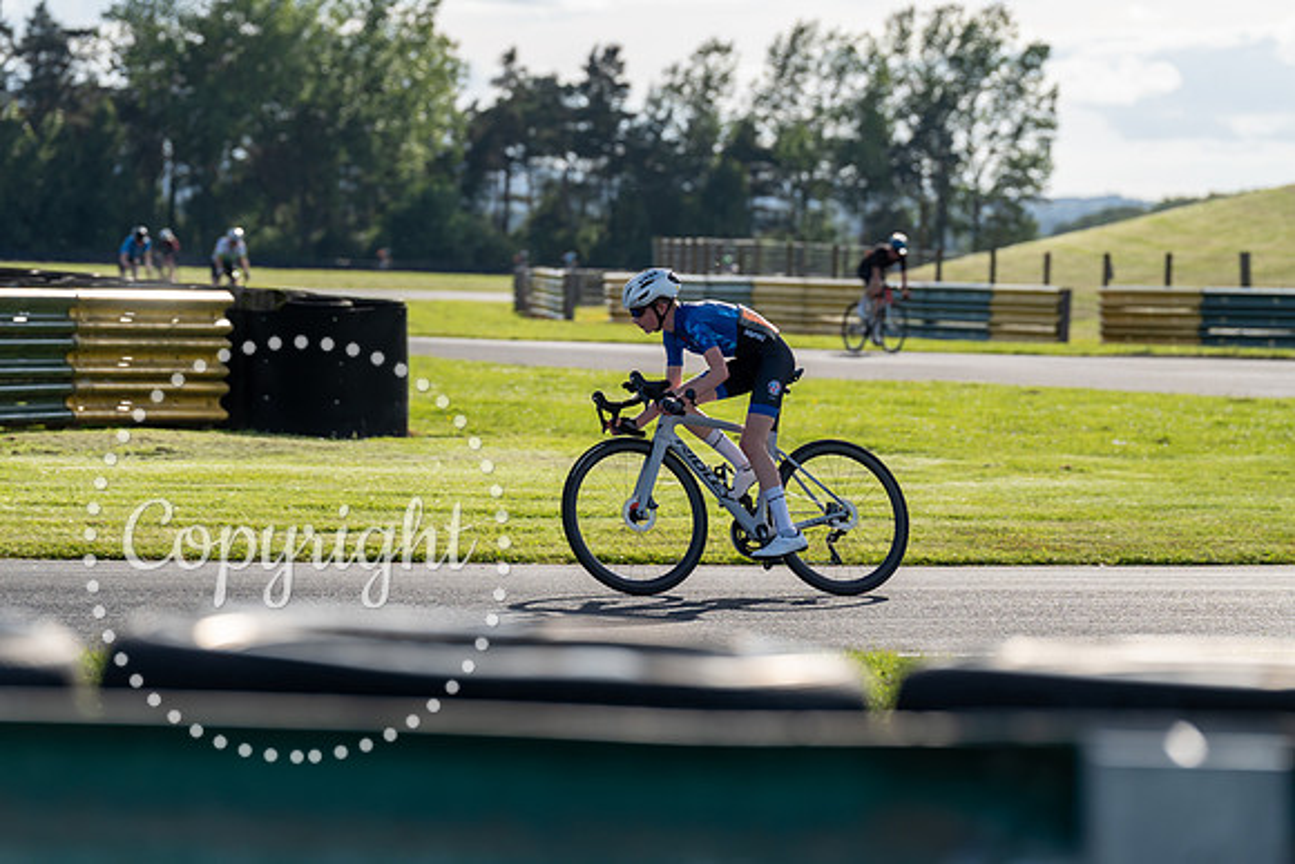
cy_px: 432
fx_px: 7196
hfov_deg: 10.3
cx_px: 648
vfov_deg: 6.9
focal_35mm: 200
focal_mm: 200
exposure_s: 1/1000
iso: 160
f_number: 5
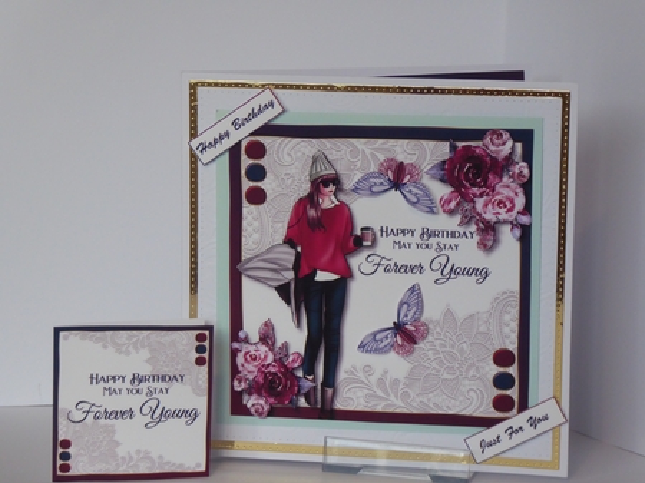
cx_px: 322
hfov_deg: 16.8
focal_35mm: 117
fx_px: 2179
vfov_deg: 12.7
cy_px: 242
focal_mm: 19
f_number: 5.1
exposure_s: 1/50
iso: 400
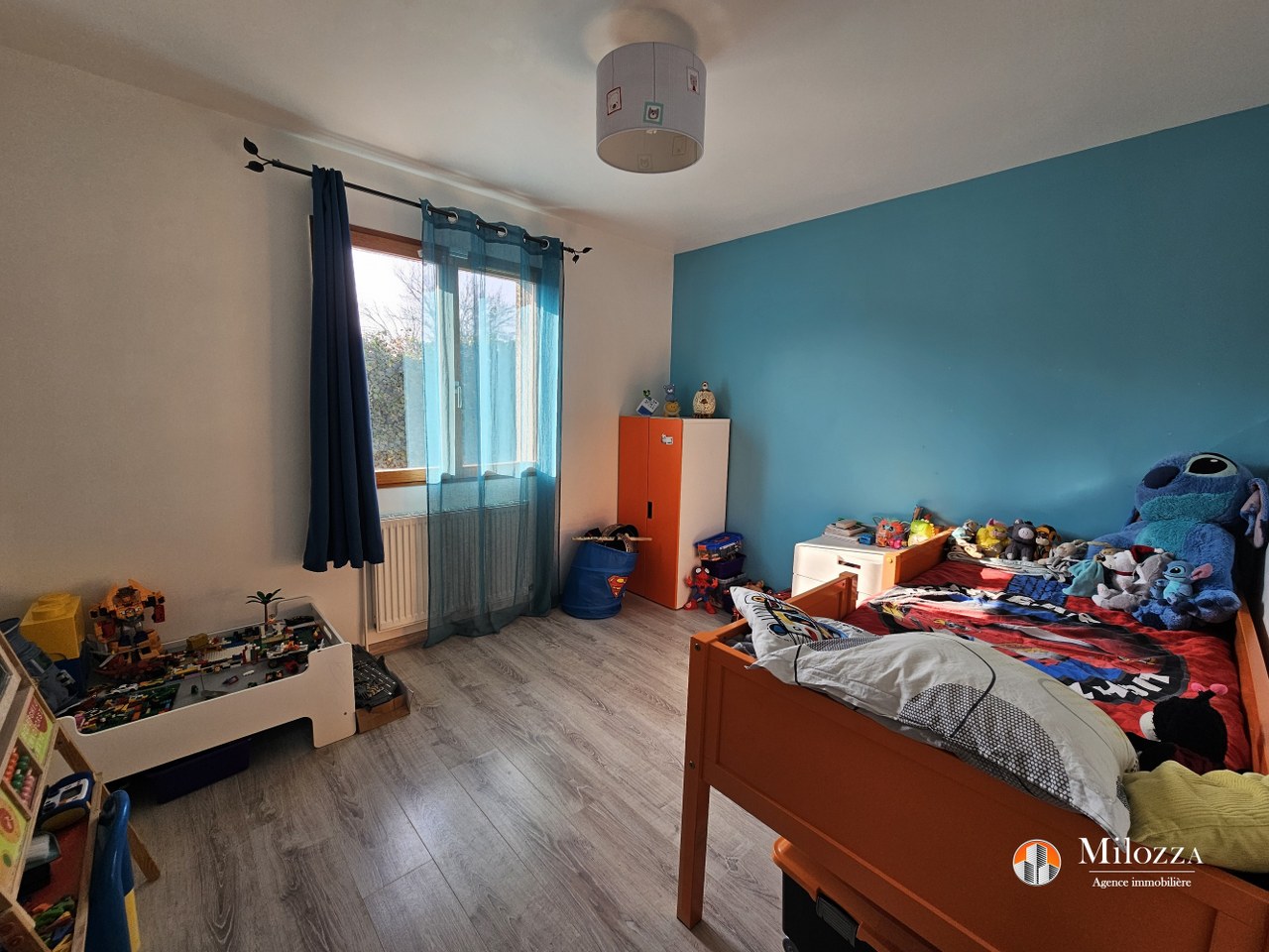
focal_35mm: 13
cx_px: 634
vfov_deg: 89.9
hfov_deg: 106.2
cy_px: 476
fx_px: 477
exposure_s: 1/112
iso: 50
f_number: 2.2
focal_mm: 2.2
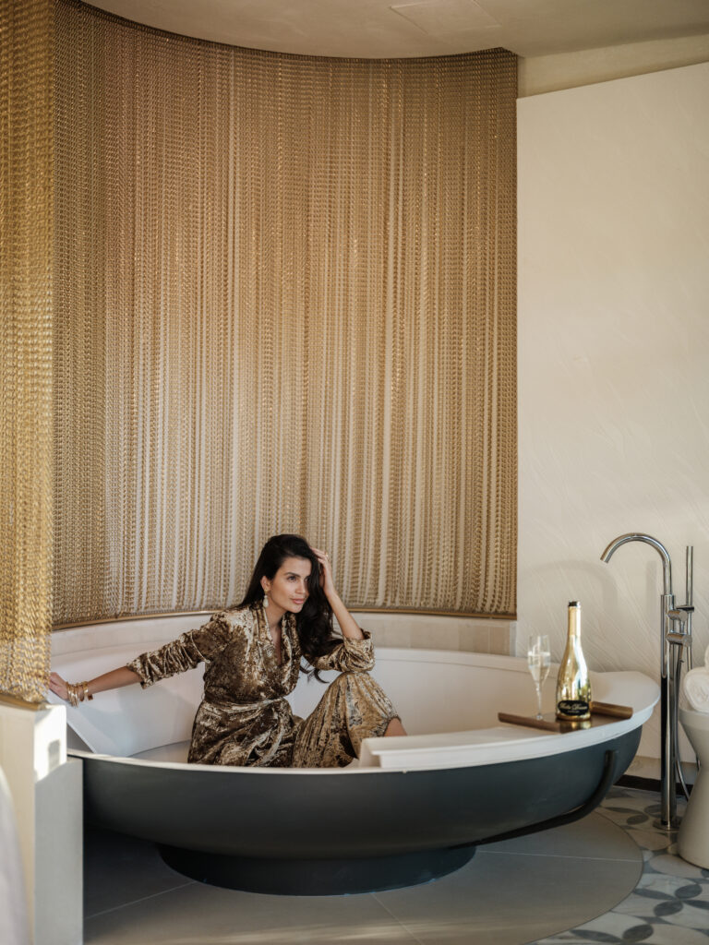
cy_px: 472
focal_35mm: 44
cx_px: 354
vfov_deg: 42.9
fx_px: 1202
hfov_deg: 32.9
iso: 1250
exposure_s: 1/1000
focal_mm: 55
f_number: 1.7
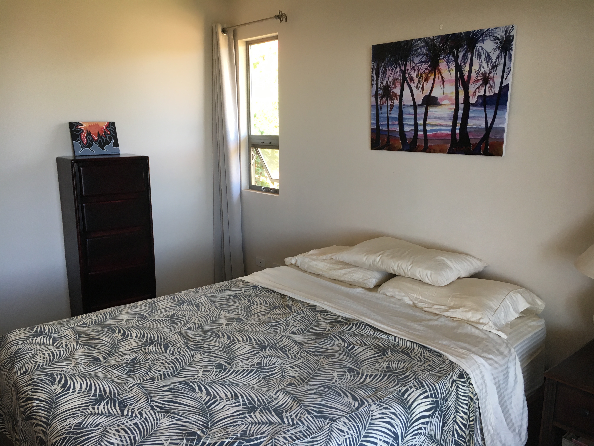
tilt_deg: -12.5
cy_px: 223
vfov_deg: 48.2
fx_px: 498
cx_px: 297
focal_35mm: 29
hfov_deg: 61.7
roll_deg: +0.4
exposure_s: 1/30
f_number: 2.2
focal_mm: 4.15
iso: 25
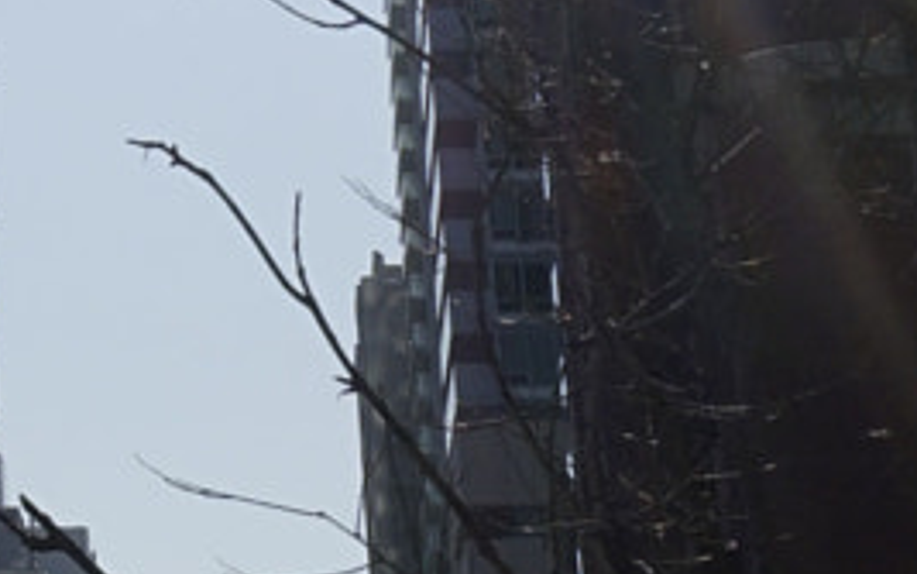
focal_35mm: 214
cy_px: -952
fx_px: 5349
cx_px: -716
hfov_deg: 9.4
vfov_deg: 5.8
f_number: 20
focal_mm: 35
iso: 400
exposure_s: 1/500
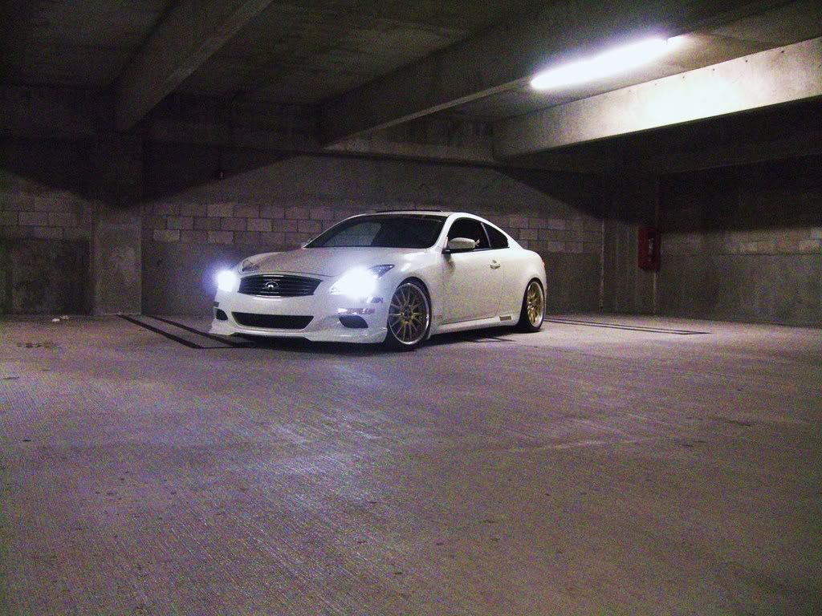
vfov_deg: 37.7
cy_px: 308
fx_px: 902
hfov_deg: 49.0
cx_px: 411
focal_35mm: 38
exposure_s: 1/40
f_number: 2.7
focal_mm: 6.2
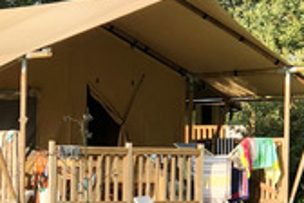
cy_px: 103
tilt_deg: +1.6
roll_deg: -0.6
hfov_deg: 9.7
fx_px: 1790
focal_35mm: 212
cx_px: 74
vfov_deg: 6.5
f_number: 2.8
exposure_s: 1/228
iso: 20
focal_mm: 6.6
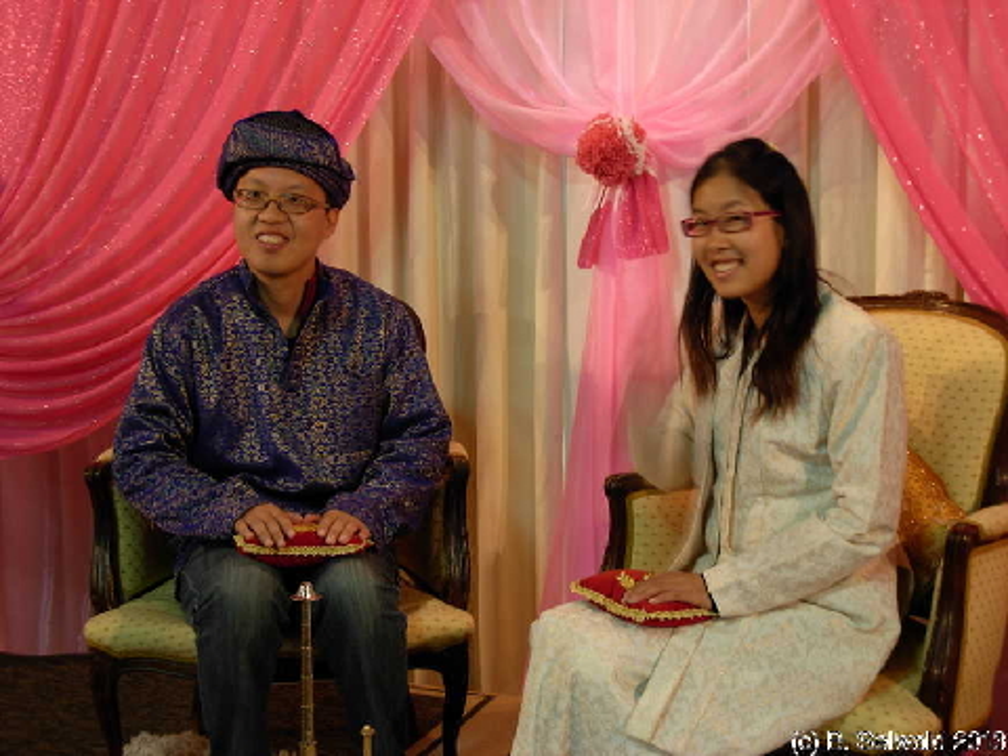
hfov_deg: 33.2
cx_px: 504
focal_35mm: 58
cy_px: 378
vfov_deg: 25.2
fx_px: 1689
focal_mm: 9.5
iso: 79
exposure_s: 1/11.3
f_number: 3.3
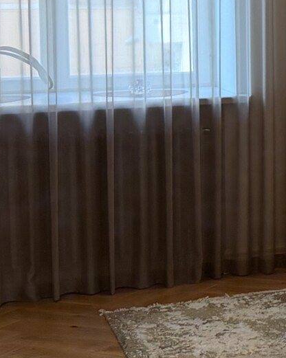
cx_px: 583
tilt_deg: -3.4
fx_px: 1144
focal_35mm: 108
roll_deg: -0.2
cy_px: 53
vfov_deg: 17.6
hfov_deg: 12.5
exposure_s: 1/49
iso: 200
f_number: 1.78
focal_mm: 6.76
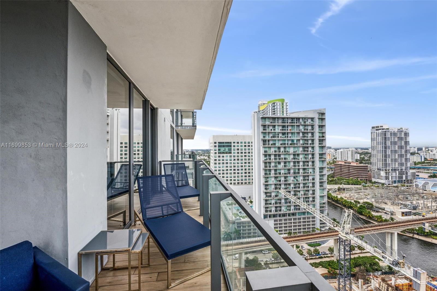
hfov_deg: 104.3
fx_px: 170
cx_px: 218
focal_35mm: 14
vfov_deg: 81.2
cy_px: 146
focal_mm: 14
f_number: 9
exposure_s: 1/400
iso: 200
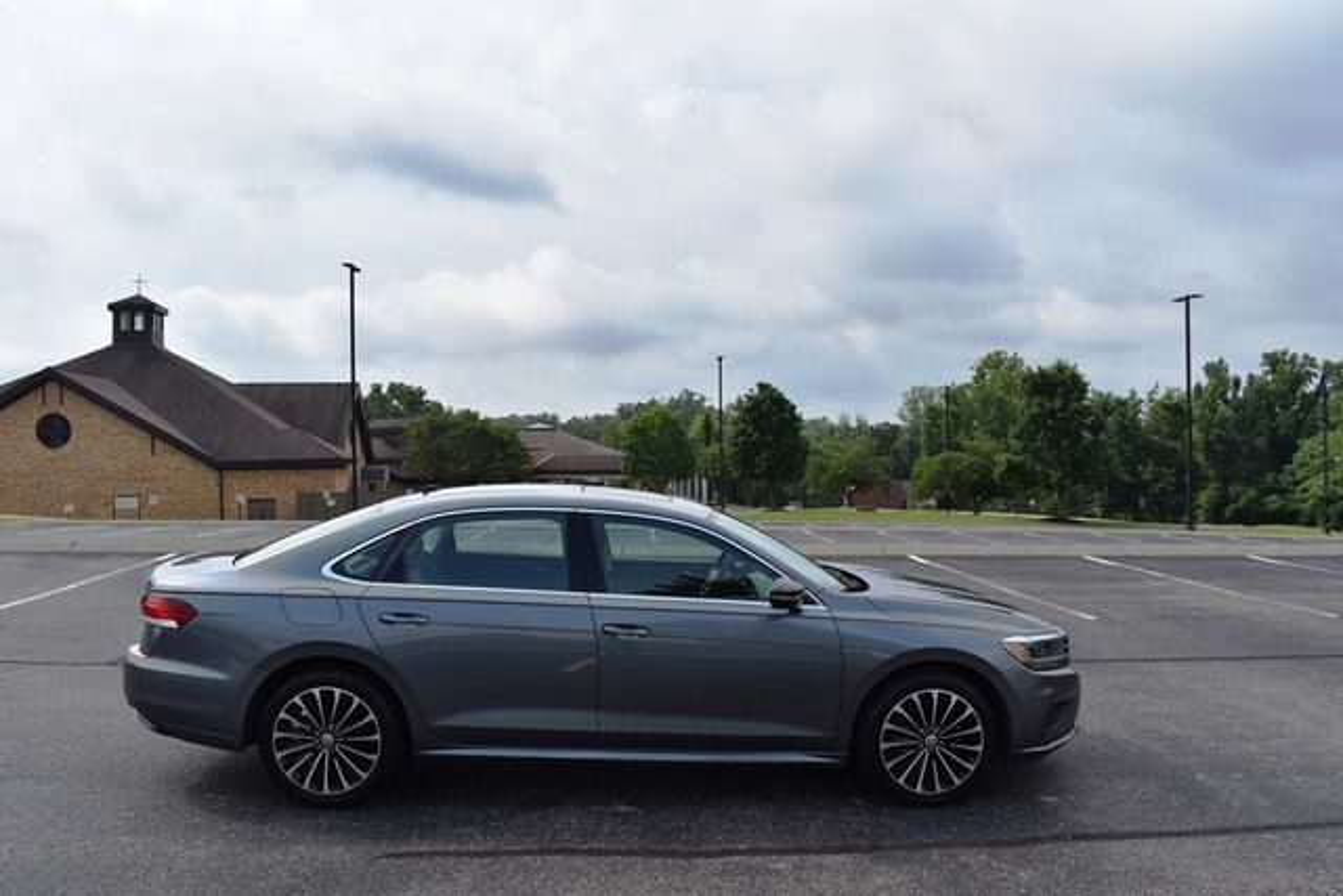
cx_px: 672
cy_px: 448
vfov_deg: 48.0
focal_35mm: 27
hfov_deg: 67.4
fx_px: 1007
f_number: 9
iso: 100
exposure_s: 1/320
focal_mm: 18
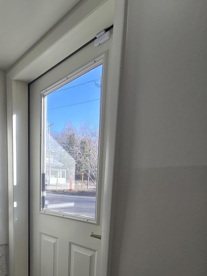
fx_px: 191
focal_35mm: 24
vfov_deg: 66.4
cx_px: 23
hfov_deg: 50.7
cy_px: 212
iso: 50
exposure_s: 1/455
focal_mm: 2.2
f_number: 2.2
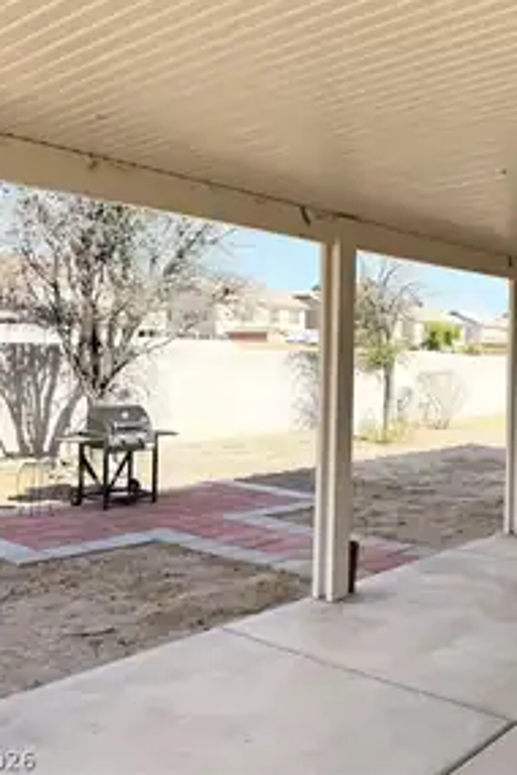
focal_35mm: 35
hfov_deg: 35.7
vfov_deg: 54.4
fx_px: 754
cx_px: 463
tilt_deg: -1.0
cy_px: 370
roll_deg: -0.8
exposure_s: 1/3021
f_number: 1.78
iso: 80
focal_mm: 6.76
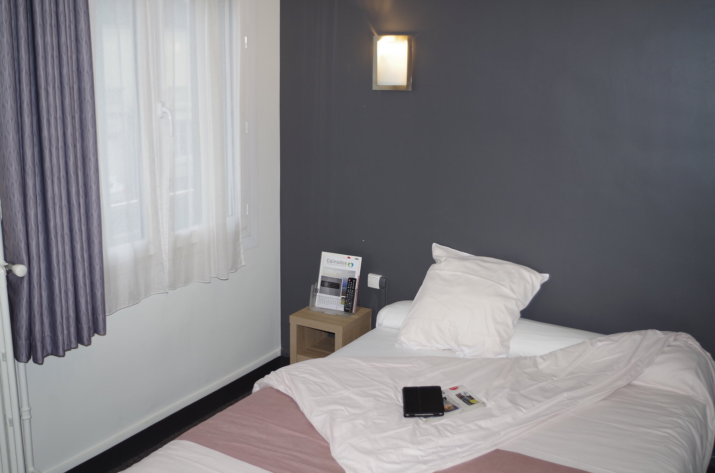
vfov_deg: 36.7
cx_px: 358
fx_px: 713
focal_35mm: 36
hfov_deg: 53.2
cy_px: 236
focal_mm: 24.38
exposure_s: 1/20
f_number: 4
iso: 100
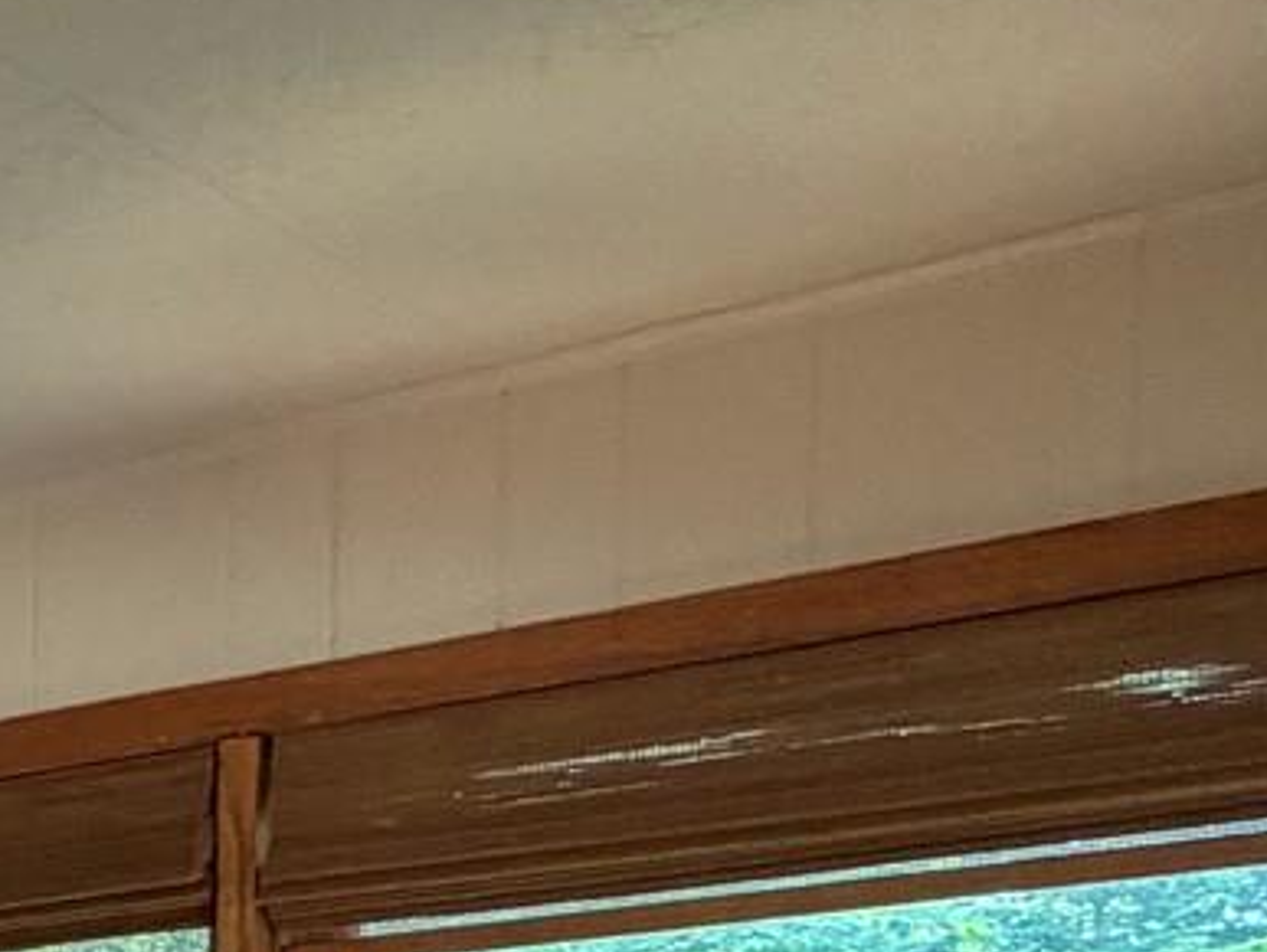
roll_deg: +0.6
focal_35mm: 74
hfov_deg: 14.9
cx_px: -1814
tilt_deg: -2.6
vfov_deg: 17.7
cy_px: 1469
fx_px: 2711
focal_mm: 2.22
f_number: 2.2
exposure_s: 1/60
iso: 320
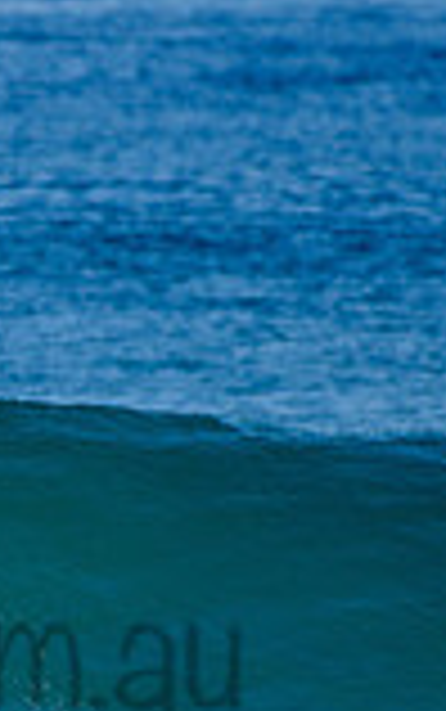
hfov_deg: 0.7
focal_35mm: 1867
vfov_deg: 1.1
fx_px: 36243
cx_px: -234
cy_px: 605
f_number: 5.6
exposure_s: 1/1600
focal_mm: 500
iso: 125
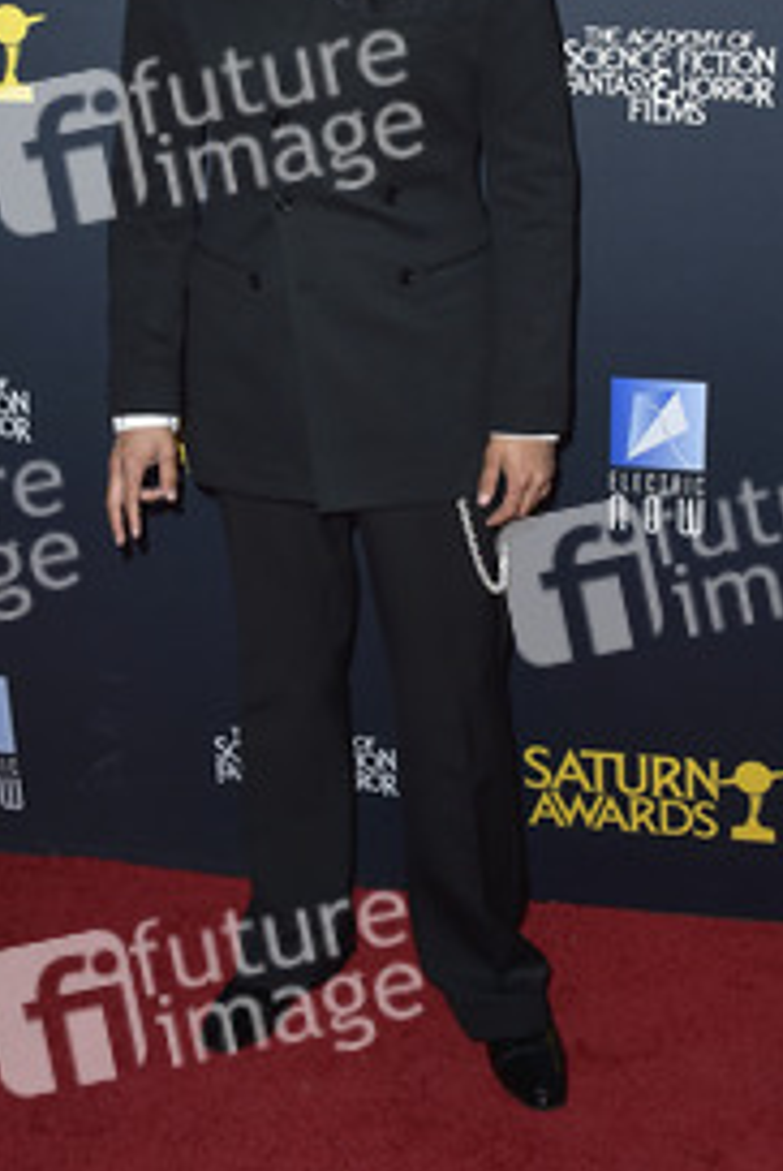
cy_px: 349
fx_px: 1529
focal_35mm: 47
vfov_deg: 41.1
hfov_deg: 28.7
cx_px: 329
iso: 250
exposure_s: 1/250
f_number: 6.3
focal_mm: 32
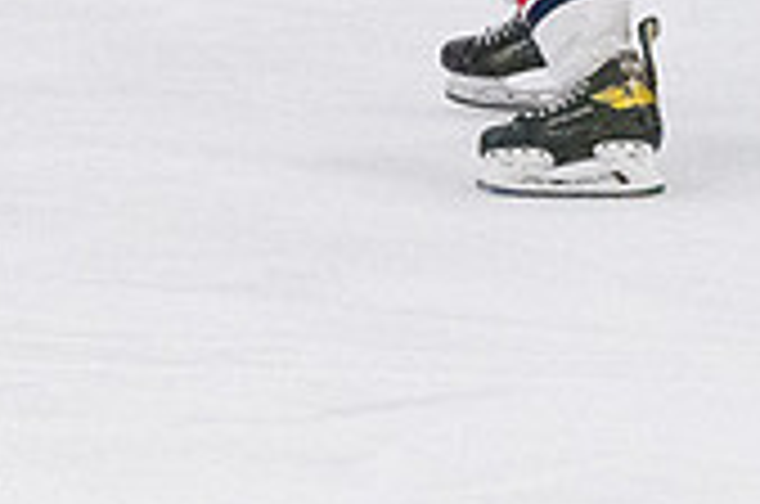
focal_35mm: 979
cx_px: 495
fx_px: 20629
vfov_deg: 1.4
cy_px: -292
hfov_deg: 2.1
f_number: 5
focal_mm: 190
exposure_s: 1/1600
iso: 8000
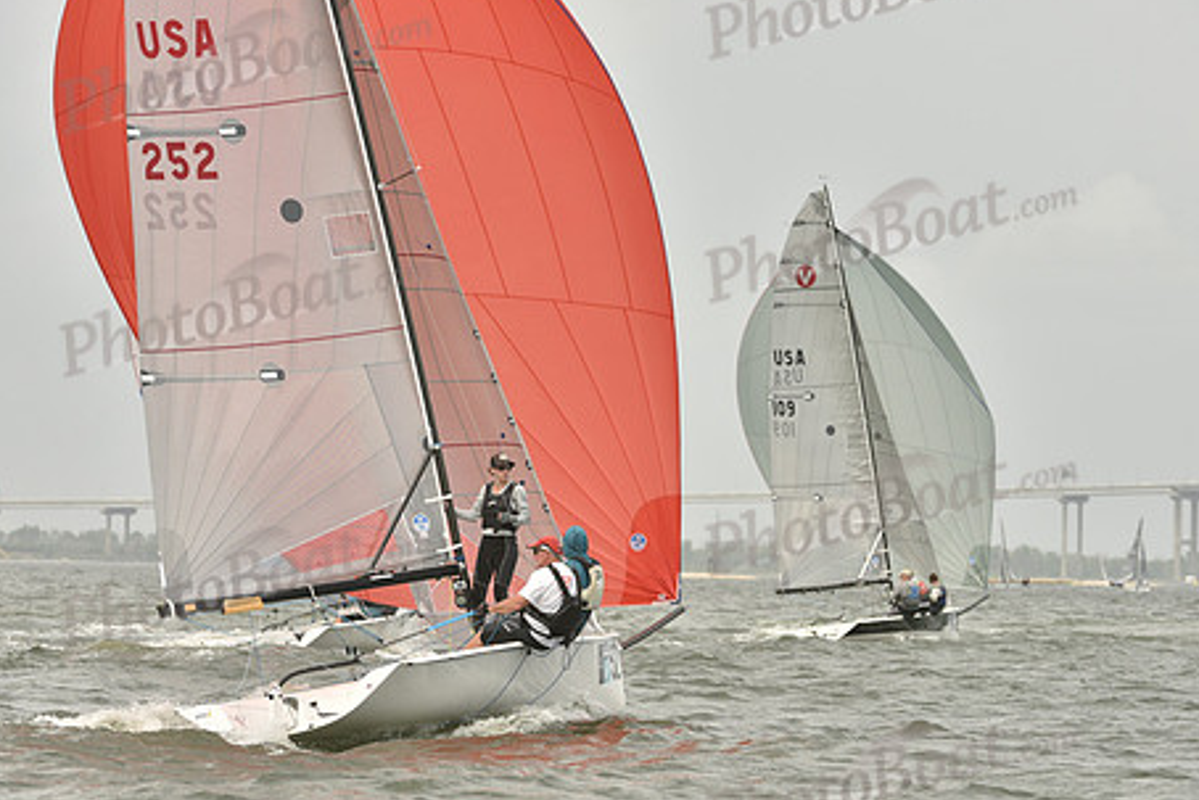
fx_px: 8928
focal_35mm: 268
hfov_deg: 7.7
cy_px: 408
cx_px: 570
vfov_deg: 5.1
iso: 320
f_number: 7.1
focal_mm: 210
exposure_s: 1/1250
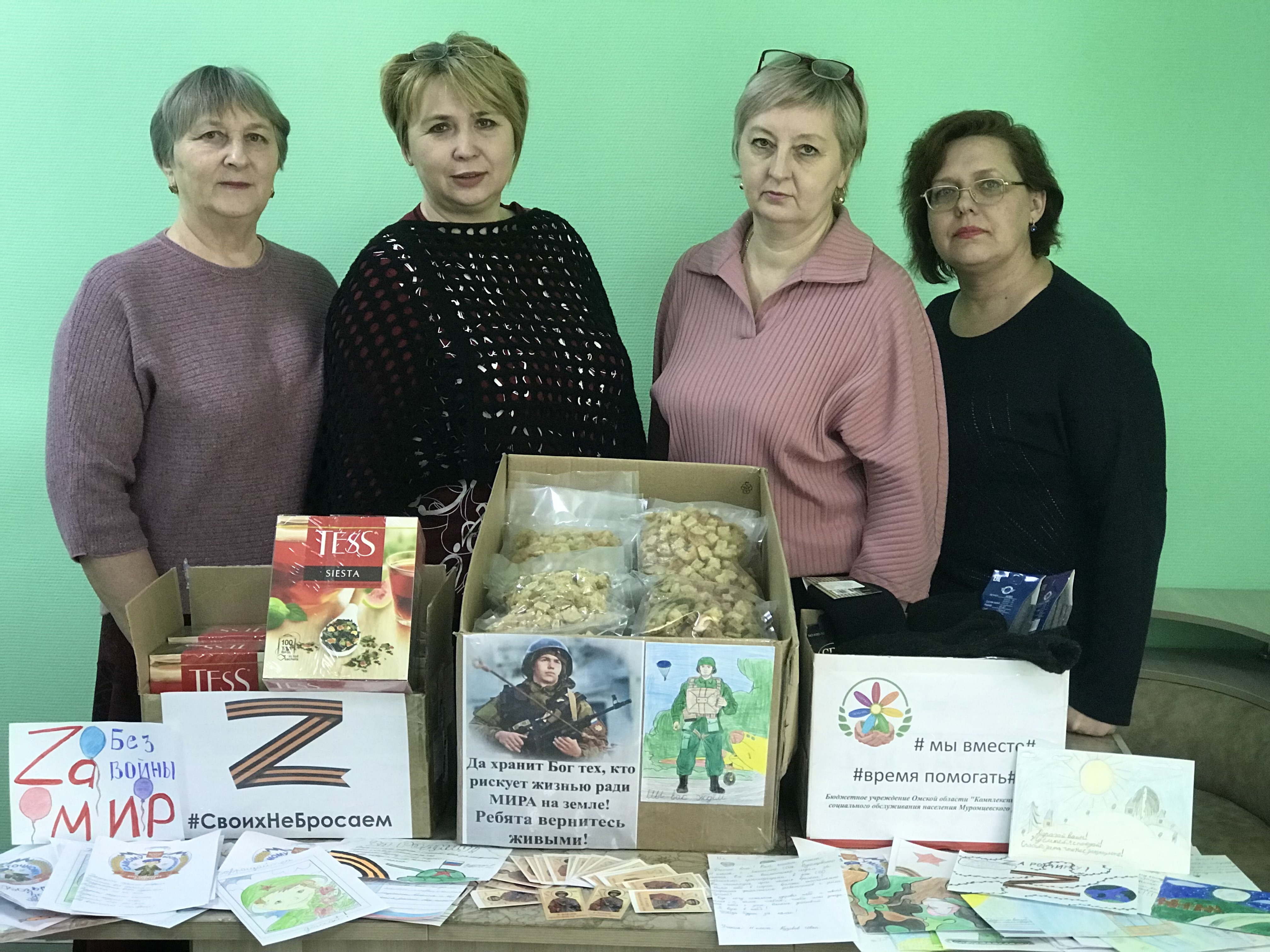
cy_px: 476
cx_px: 635
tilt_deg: -10.6
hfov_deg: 33.8
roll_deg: -0.9
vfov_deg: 25.7
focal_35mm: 57
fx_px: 2091
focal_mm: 6.6
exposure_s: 1/50
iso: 160
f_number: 2.8
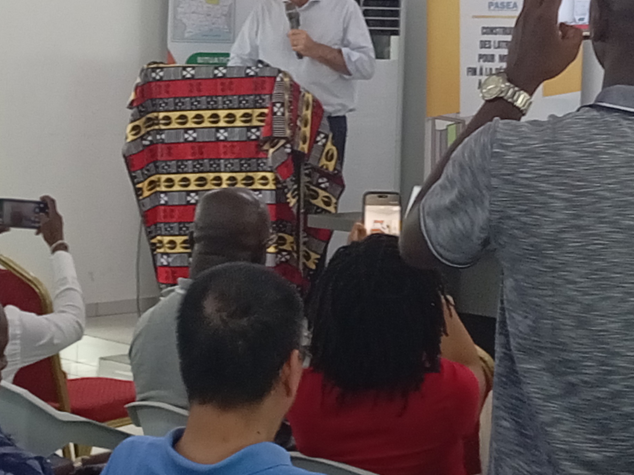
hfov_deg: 17.6
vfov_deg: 13.2
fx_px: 2050
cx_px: 286
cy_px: 197
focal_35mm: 112
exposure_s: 1/33.3
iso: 205
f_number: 1.8
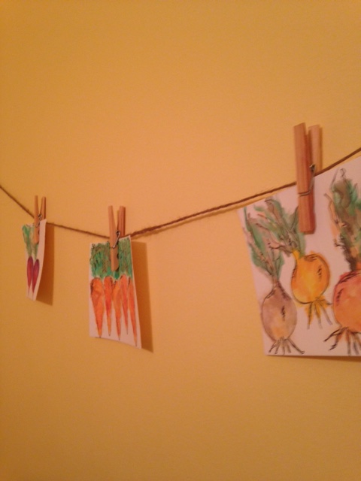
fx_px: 459
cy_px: 240
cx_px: 180
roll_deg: -0.3
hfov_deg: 42.9
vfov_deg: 55.4
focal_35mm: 33
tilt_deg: -0.7
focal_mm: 4.12
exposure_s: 1/20
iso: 100
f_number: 2.4
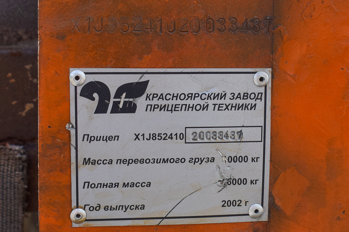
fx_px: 436
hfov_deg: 43.6
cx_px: 174
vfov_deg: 29.9
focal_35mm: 45
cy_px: 116
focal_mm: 30
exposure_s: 1/640
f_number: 6.3
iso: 200
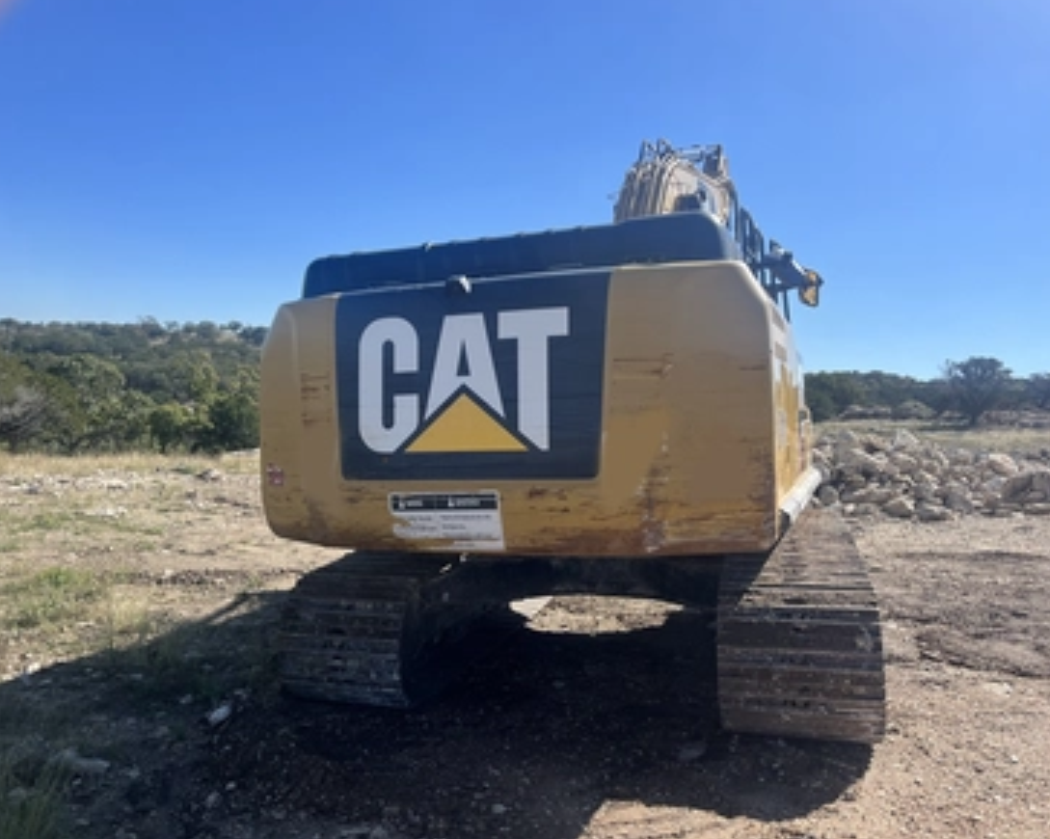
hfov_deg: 62.2
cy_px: 411
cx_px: 509
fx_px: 870
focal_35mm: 28
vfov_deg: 51.5
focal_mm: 5.1
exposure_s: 1/3135
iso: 50
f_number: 1.6
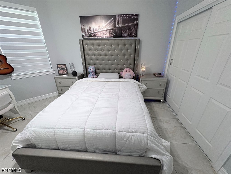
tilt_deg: -23.4
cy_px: 87
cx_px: 116
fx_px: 93
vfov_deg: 85.7
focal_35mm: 14
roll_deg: +0.8
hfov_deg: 102.1
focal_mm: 2.22
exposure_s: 1/60
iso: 320
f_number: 2.2
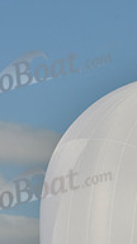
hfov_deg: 5.4
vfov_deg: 9.6
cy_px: 243
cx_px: 178
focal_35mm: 222
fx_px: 1434
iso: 400
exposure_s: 1/1600
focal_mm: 70
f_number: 11
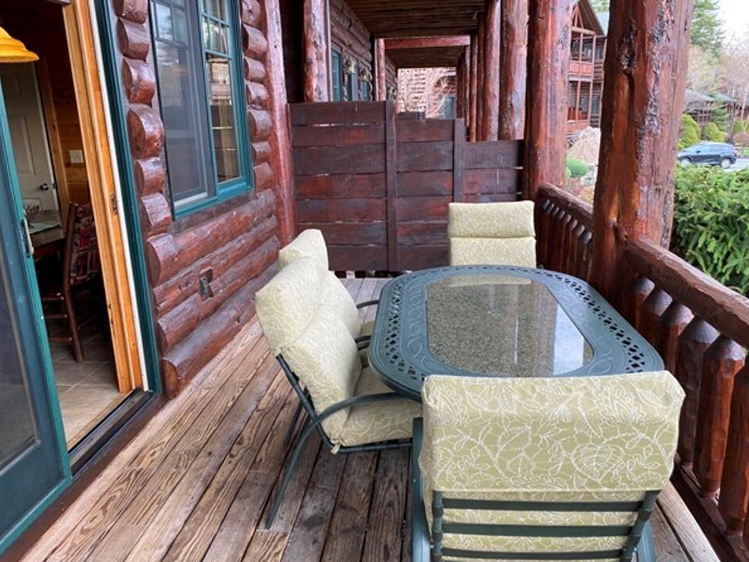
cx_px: 362
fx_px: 606
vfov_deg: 49.7
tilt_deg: -14.9
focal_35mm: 28
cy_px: 300
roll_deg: +2.2
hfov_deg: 63.4
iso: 40
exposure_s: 1/122
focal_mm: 4.25
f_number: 1.8
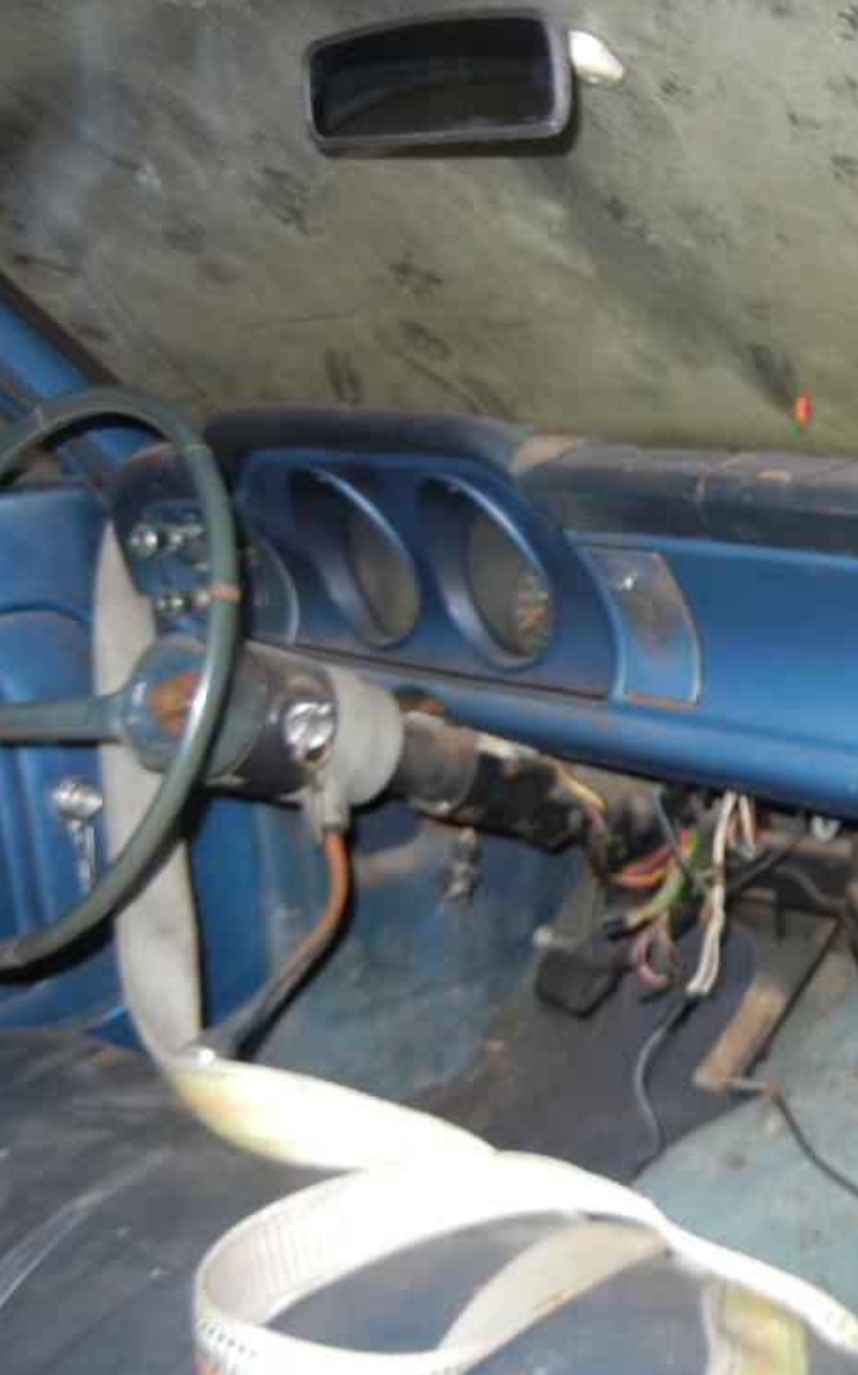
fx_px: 1610
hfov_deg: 28.1
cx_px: 852
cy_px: 693
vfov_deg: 46.2
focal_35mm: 43
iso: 253
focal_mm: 5.4
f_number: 3.5
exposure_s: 1/30
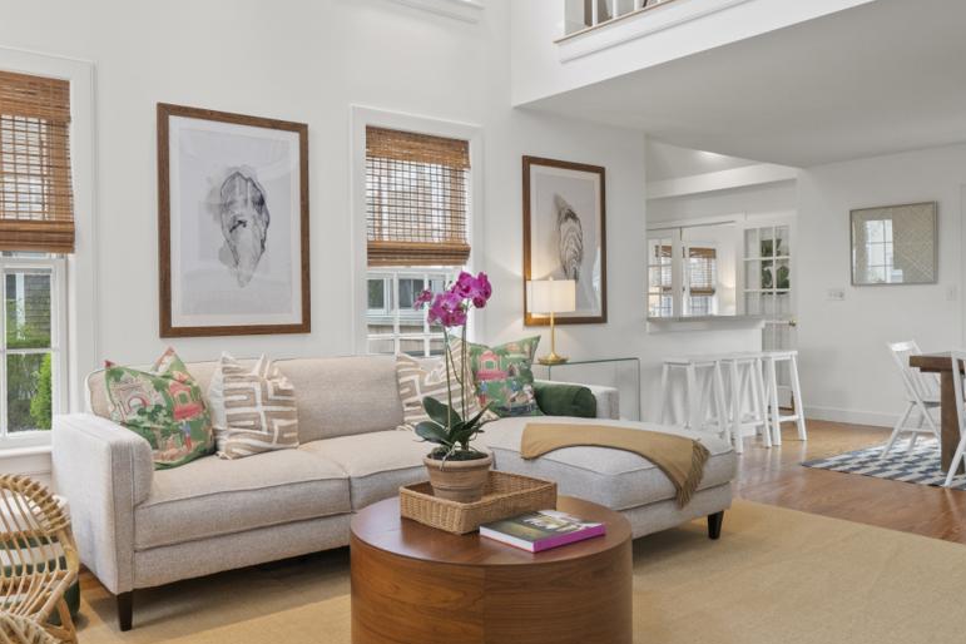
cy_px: 331
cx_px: 421
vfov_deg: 46.4
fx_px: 751
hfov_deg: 65.2
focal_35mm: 28
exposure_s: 1/8
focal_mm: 12
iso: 1000
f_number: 11
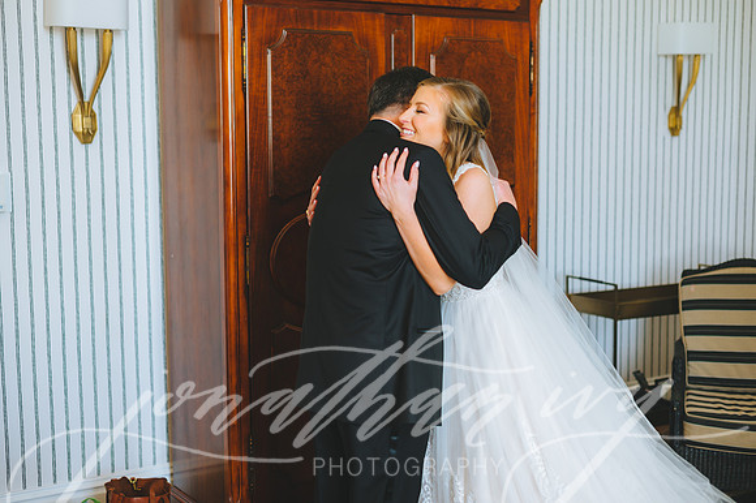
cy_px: 252
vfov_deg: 27.0
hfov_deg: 39.6
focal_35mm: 50
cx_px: 378
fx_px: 1049
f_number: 2.2
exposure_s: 1/100
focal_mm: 50
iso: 250
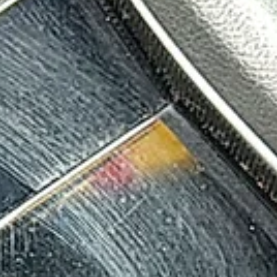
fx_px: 1756
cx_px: -103
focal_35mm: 194
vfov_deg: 8.7
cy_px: 487
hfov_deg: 8.9
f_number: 1.78
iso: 80
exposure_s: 1/40
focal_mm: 6.86
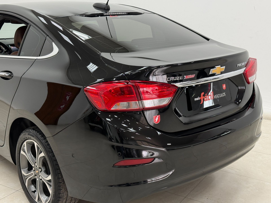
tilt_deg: -14.8
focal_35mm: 48
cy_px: 102
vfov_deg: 30.3
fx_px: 376
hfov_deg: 39.7
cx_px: 136
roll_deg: +0.5
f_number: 1.78
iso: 64
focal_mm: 6.76
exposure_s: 1/60
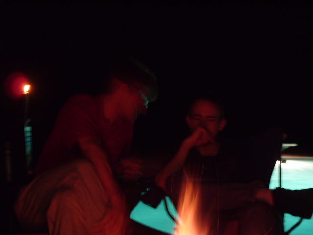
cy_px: 118
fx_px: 524
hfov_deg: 33.2
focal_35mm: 58
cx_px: 156
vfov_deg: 25.2
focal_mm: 13
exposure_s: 1
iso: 200
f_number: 3.2
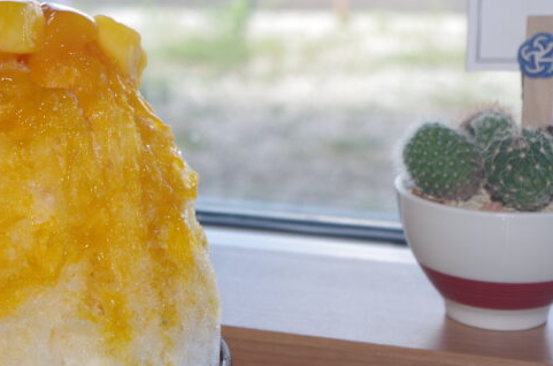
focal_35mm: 98
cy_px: 231
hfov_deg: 20.5
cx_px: 78
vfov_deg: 13.9
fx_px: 1501
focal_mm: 30.63
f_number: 5
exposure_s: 1/40
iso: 100
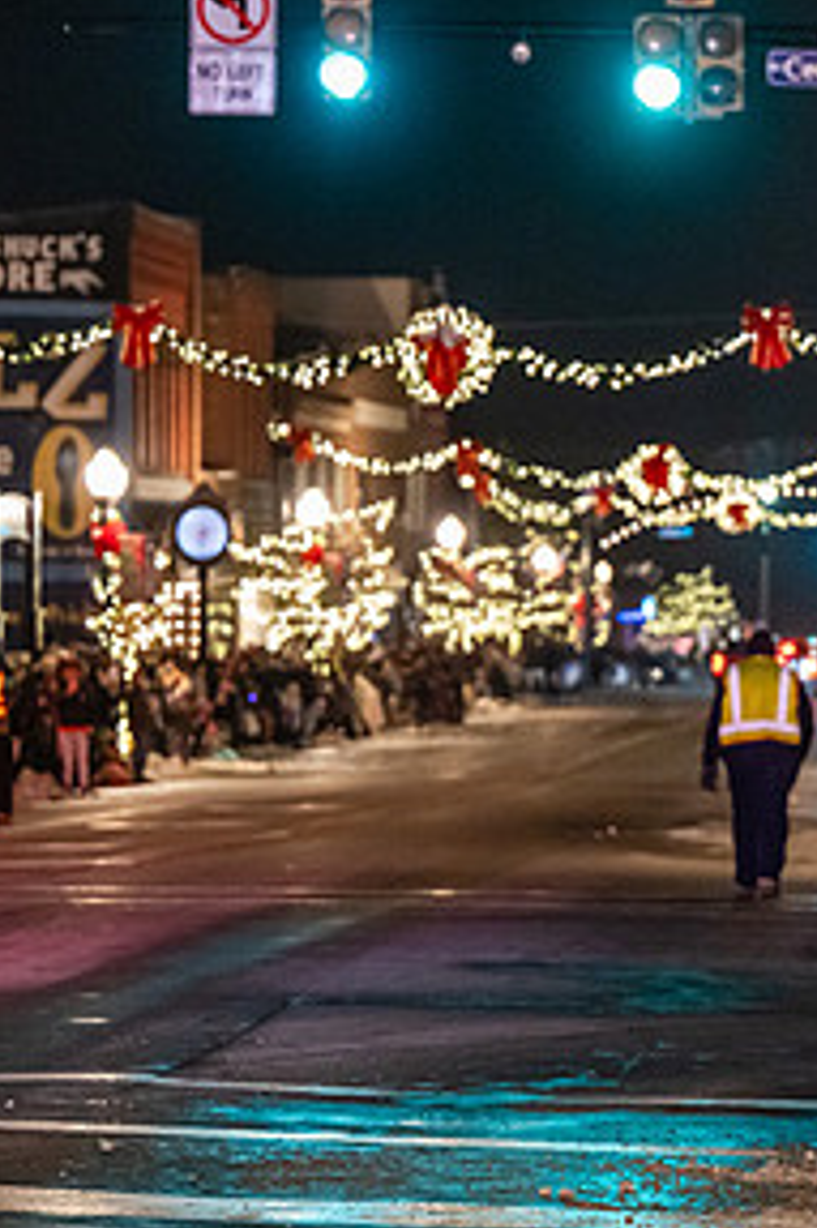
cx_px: 1048
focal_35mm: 174
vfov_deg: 11.8
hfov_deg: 7.8
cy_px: 712
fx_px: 5930
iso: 4000
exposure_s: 1/200
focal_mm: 86
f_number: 2.8
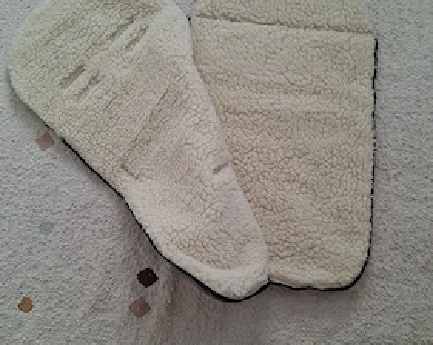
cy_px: 171
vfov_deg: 45.7
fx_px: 410
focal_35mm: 32
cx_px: 230
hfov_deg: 55.7
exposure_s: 1/100
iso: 50
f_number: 1.8
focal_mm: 5.54
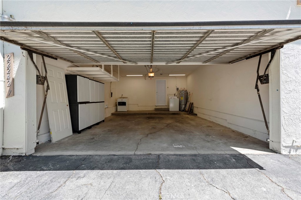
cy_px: 100
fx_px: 117
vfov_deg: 81.2
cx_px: 150
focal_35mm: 14
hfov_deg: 104.3
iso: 200
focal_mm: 14
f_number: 9.5
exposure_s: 1/90
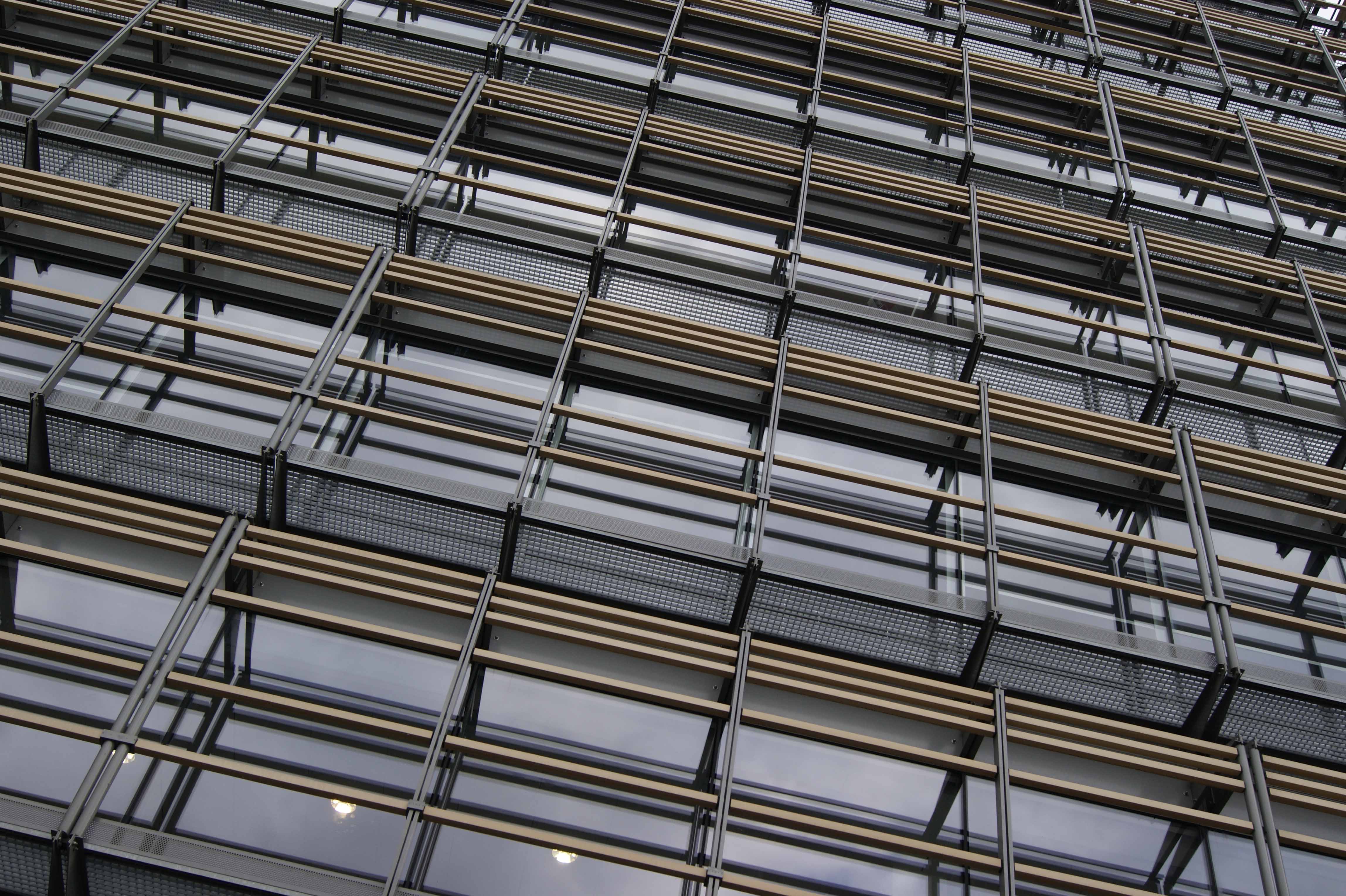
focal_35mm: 39
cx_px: 673
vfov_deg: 34.2
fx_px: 1457
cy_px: 448
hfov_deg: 49.6
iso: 100
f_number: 5.6
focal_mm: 26
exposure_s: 1/100
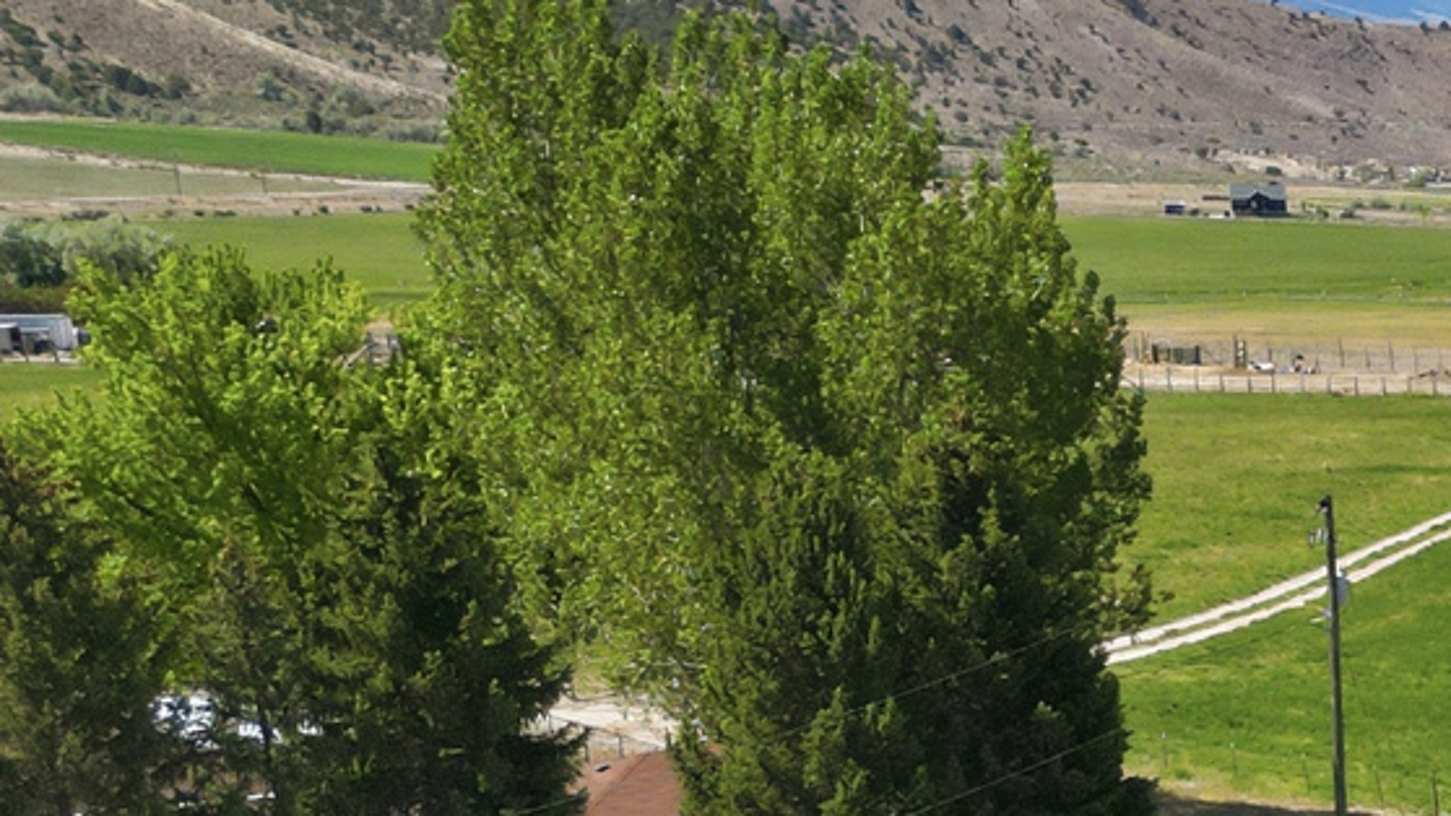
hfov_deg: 19.4
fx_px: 3694
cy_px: 1255
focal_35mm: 96
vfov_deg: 12.0
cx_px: 2166
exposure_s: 1/2500
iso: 100
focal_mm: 6.7
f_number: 1.7
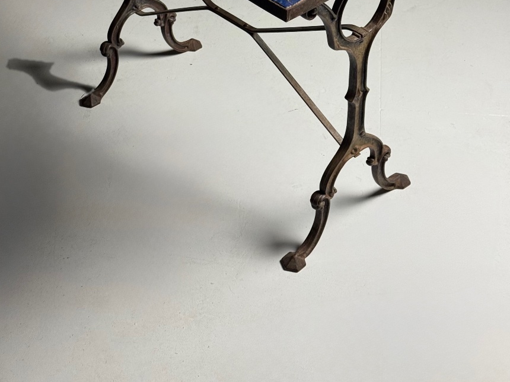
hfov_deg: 29.0
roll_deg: +0.3
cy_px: 43
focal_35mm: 67
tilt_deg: -36.8
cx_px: 257
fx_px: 987
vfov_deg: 21.5
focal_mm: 6.76
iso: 64
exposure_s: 1/50
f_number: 1.78
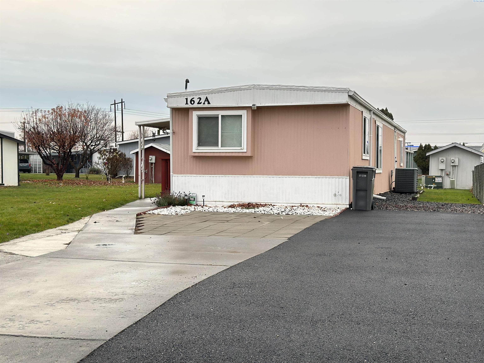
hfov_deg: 39.7
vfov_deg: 30.3
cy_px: 182
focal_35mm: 48
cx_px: 242
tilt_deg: -0.8
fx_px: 671
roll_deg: -0.3
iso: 125
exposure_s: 1/67
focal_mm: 6.86
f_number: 1.78
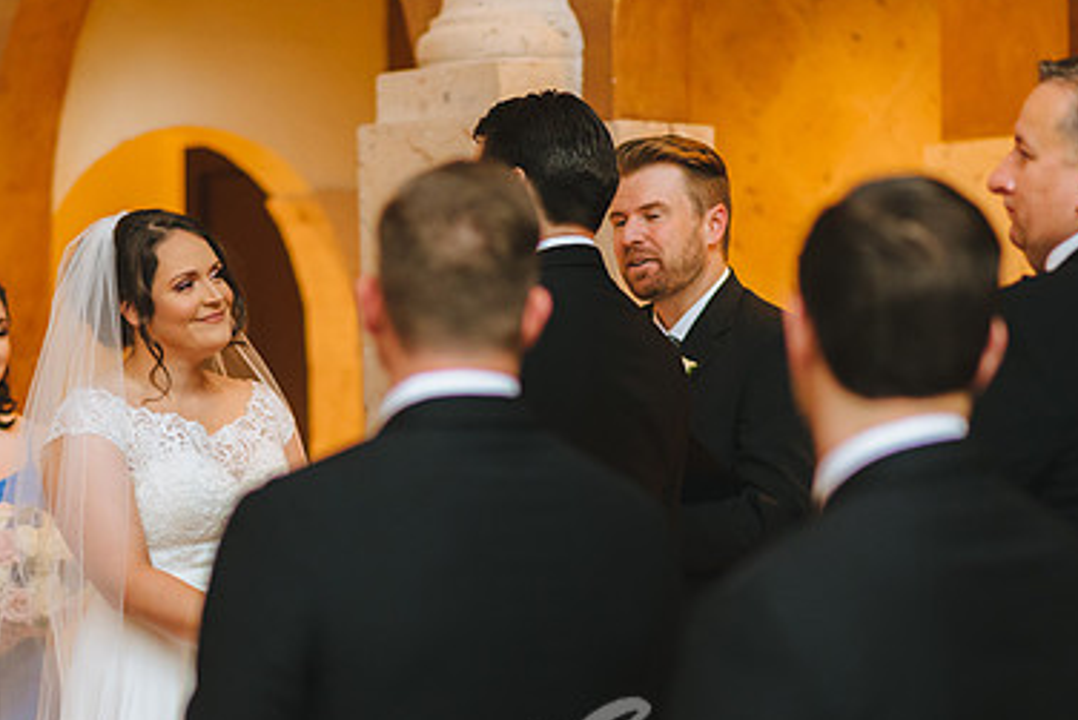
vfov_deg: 10.5
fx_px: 3924
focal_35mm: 131
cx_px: 485
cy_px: 535
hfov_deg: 15.6
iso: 2500
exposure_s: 1/200
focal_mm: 85
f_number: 2
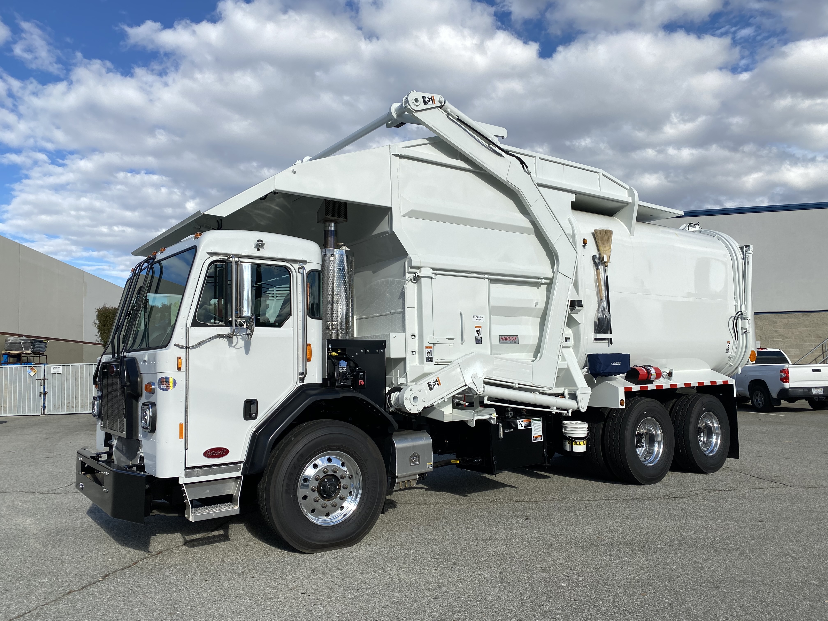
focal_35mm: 26
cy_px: 310
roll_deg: +2.3
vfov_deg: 53.1
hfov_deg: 67.3
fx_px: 622
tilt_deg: +5.8
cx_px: 414
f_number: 1.8
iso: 32
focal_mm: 4.25
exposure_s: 1/3861
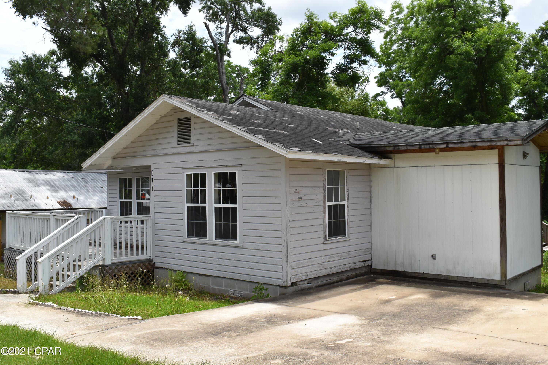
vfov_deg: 36.9
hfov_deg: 53.1
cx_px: 274
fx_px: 548
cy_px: 182
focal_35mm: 36
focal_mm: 24
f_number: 10
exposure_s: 1/400
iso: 200
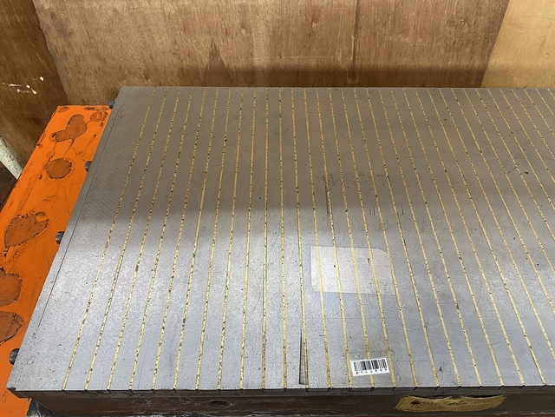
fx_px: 417
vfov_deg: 53.1
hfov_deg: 67.3
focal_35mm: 26
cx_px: 278
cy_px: 208
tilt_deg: -50.7
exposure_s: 1/84
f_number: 1.8
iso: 125
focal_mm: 4.25
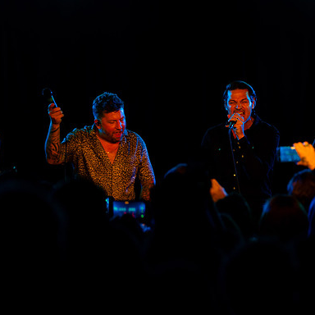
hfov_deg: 6.6
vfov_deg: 6.7
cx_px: 253
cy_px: 154
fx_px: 2708
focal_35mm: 263
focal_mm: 180
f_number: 3.5
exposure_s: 1/250
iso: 640
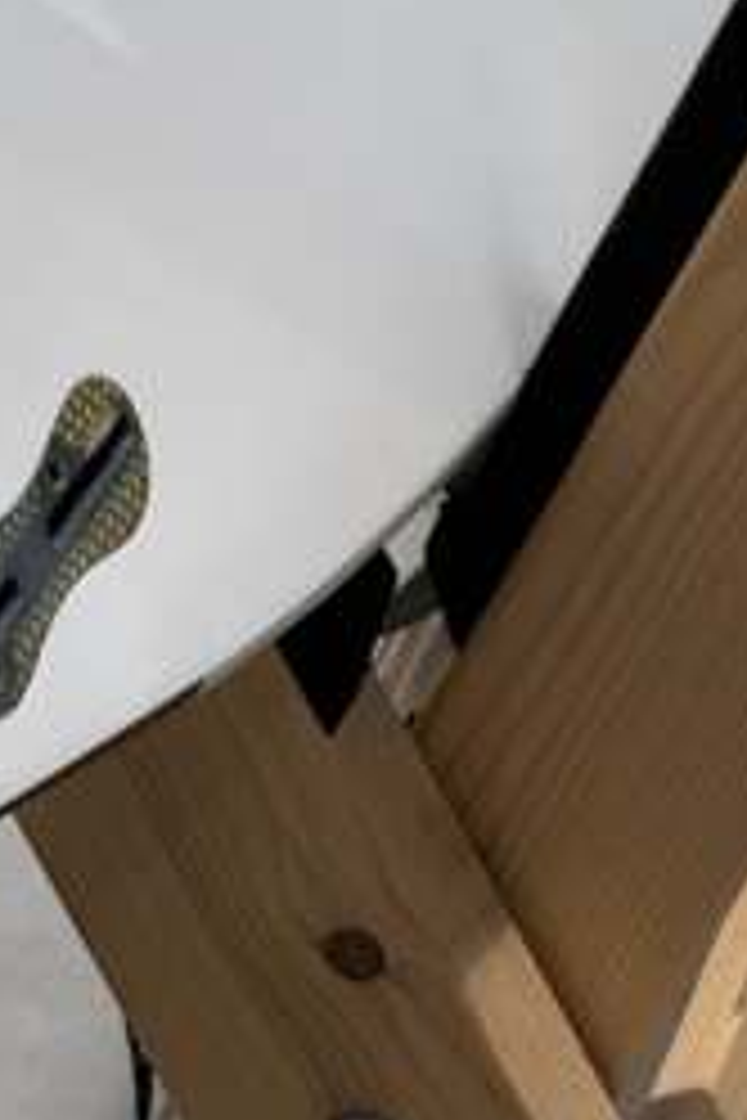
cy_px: -459
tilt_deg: -23.1
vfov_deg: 7.9
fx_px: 7998
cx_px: -36
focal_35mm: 257
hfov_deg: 5.3
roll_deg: +2.7
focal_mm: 9
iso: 100
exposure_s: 1/100
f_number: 2.8
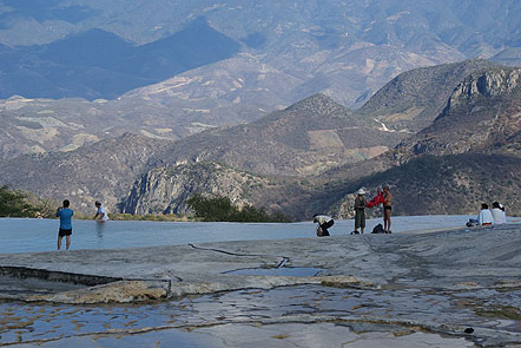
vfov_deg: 12.8
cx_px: 258
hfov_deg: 19.1
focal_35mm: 107
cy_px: 172
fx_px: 1549
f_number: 11
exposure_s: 1/200
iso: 100
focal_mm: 70
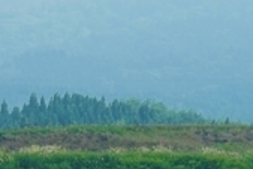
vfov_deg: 2.8
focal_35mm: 496
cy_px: 339
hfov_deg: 4.1
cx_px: -166
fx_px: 3489
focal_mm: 105
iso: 100
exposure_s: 1/200
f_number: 7.1
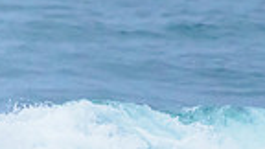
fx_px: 18150
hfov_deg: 0.8
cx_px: -123
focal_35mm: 2583
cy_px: 244
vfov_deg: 0.5
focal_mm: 500
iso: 1600
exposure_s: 1/2000
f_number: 5.6
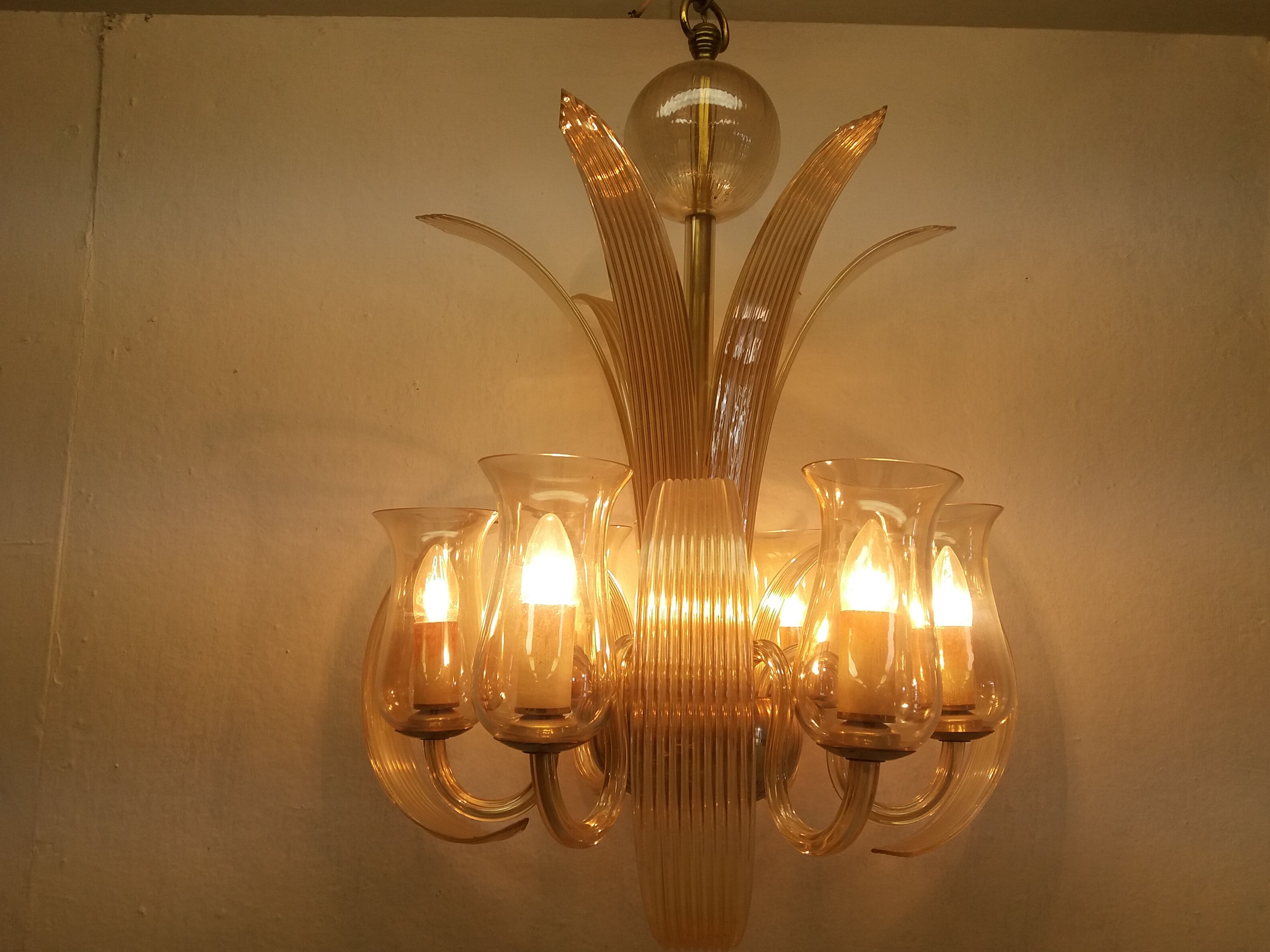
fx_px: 1064
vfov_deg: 48.2
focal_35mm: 29
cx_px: 628
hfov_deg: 61.7
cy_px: 487
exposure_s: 1/132
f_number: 1.9
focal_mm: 3.7
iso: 64
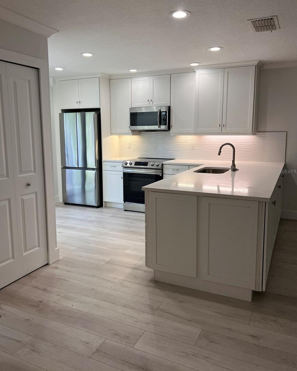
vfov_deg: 62.1
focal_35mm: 28
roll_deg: +1.1
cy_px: 171
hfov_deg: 51.5
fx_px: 308
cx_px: 148
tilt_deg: -7.3
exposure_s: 1/120
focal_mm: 5.7
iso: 50
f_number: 1.5
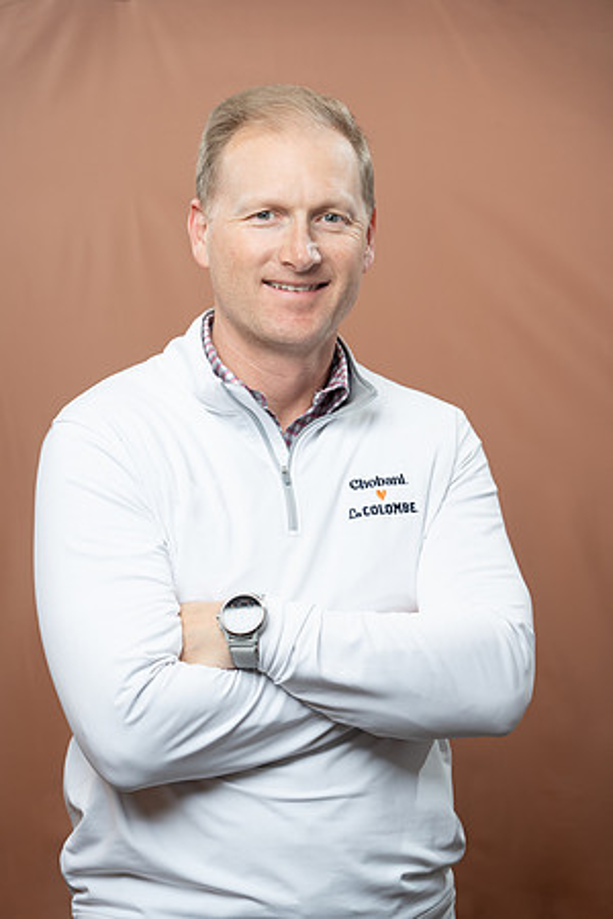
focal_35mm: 80
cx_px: 306
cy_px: 460
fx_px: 2043
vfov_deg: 25.4
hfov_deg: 17.1
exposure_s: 1/160
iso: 320
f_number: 4
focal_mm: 80
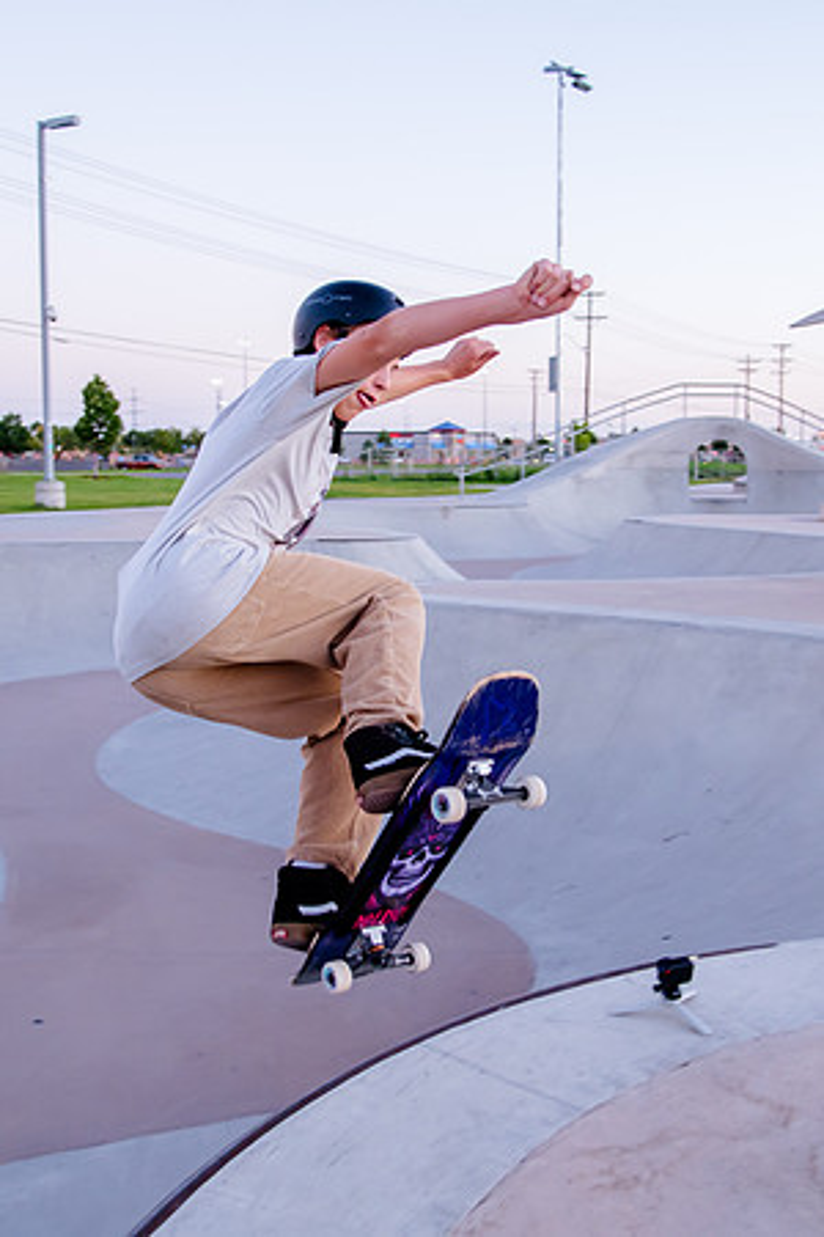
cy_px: 619
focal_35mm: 36
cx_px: 442
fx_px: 1243
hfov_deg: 36.6
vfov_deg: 52.9
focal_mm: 24
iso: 2000
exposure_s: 1/250
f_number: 4
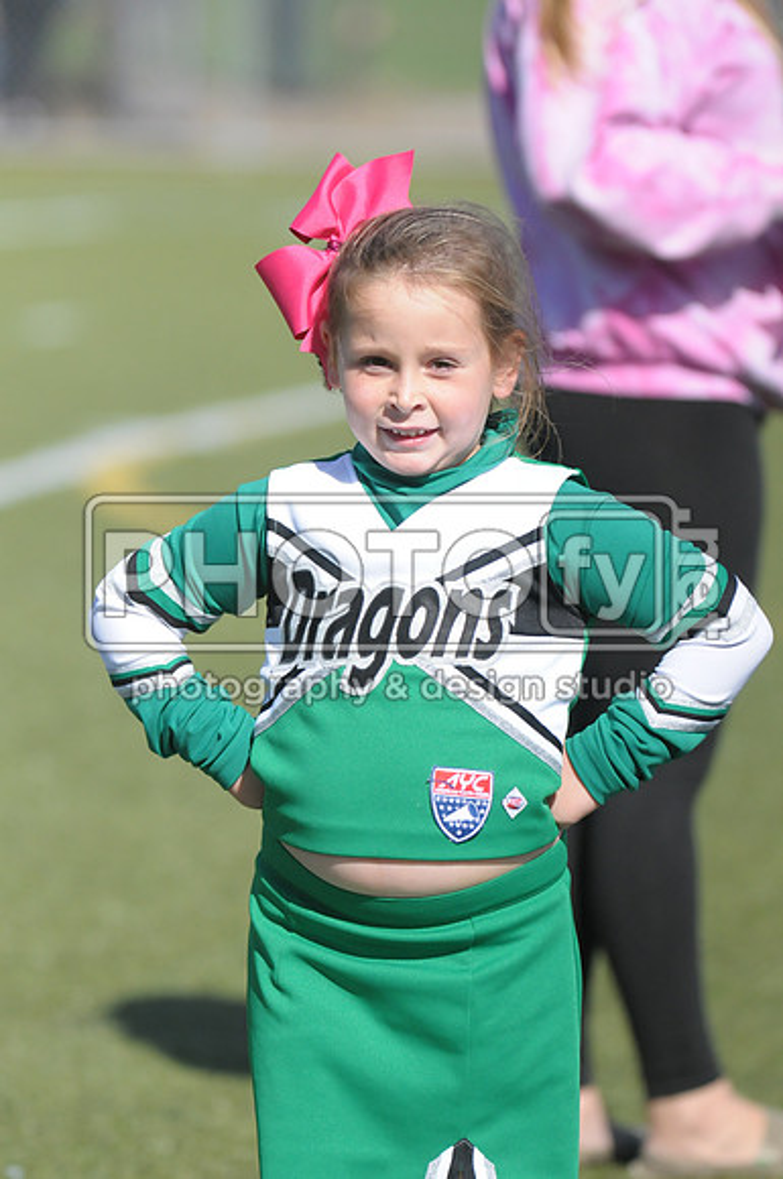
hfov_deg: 3.8
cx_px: 392
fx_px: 11779
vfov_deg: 5.7
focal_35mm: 360
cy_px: 590
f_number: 4
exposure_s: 1/8000
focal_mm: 240
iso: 1000
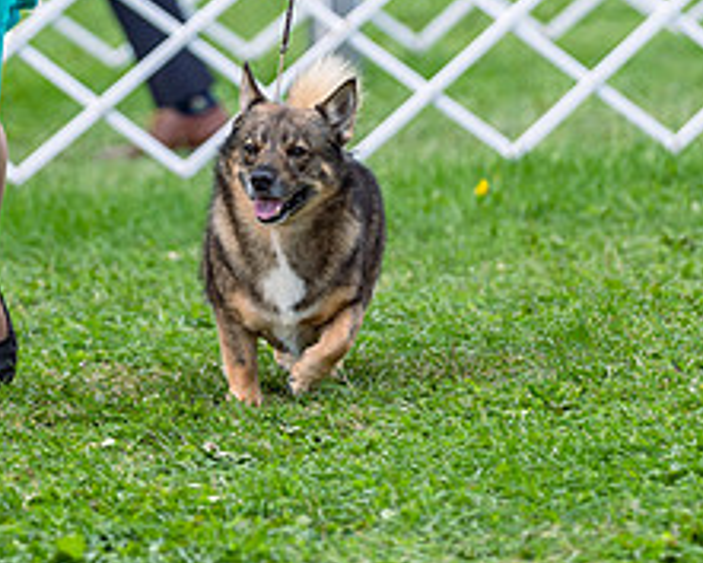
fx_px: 9304
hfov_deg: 4.3
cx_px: 250
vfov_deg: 3.5
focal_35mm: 447
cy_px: -16
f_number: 2.8
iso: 100
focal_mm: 156
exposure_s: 1/1000
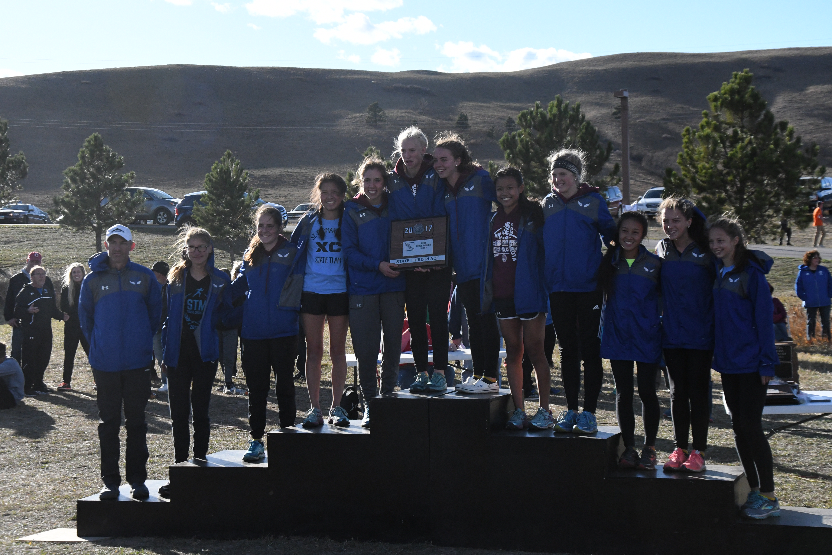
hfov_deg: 31.9
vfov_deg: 21.6
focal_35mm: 63
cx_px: 416
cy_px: 278
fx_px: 1456
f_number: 8
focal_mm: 42
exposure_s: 1/4000
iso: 2500
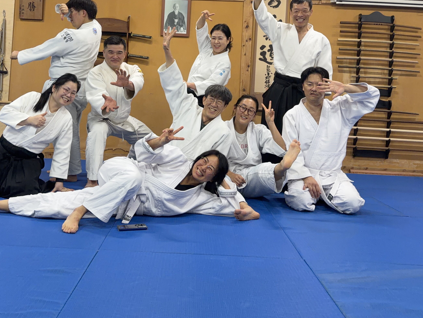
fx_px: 452
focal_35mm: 37
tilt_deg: +3.0
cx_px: 198
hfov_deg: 50.1
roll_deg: -2.9
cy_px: 75
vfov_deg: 37.6
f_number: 1.78
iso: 400
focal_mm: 6.76
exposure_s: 1/120
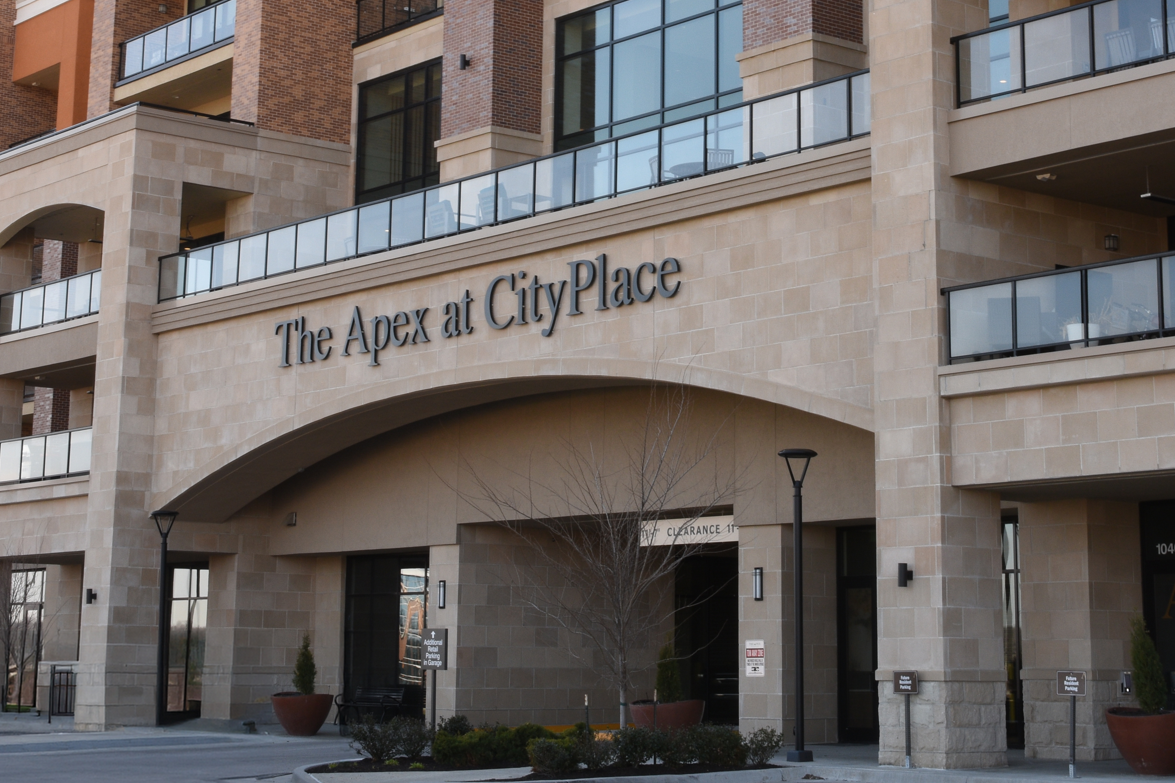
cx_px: 667
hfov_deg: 28.4
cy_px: 154
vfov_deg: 19.0
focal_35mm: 71
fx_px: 2317
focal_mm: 26
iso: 160
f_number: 16
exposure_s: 1/25
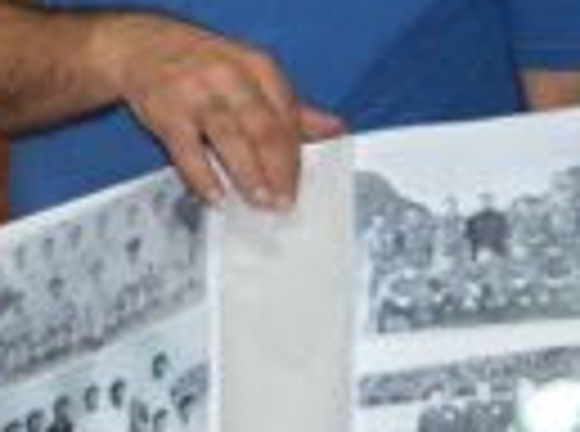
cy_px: 128
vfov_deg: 9.5
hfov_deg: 11.4
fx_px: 2607
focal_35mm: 156
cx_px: -584
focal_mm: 20
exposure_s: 1/60
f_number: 3.8
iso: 1000
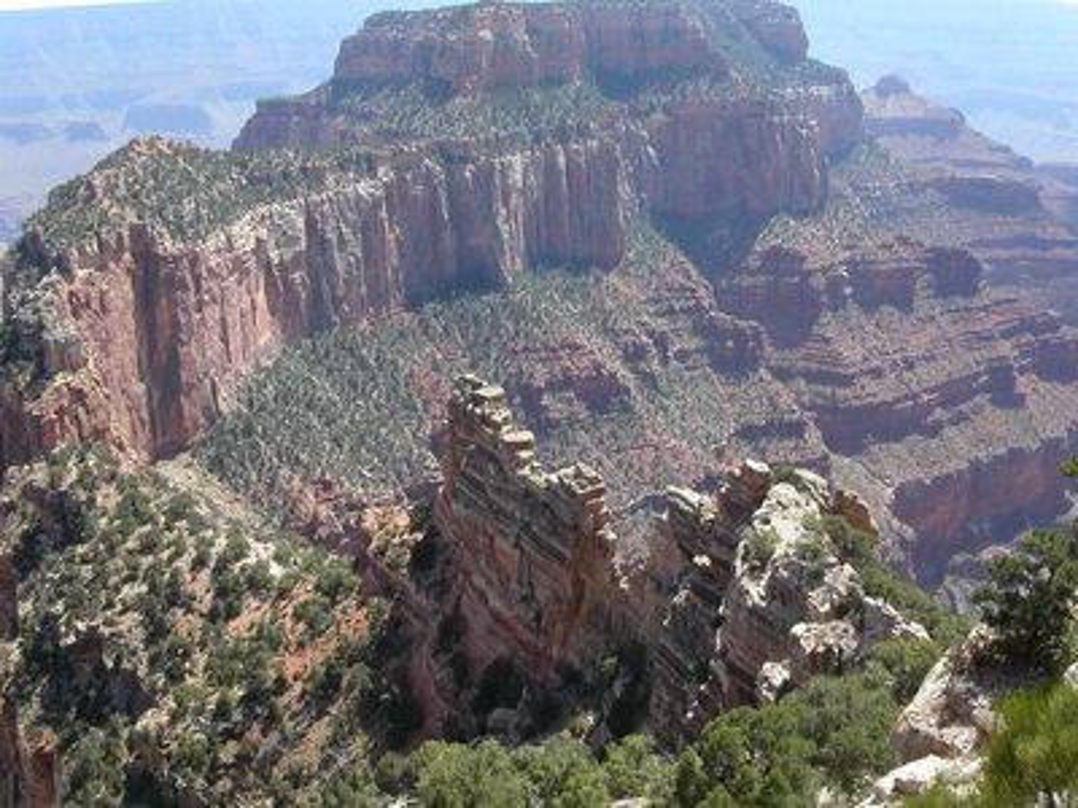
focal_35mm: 38
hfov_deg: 49.0
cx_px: 539
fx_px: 1183
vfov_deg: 37.7
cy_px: 404
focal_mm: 7.8
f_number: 8
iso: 100
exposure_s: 1/180
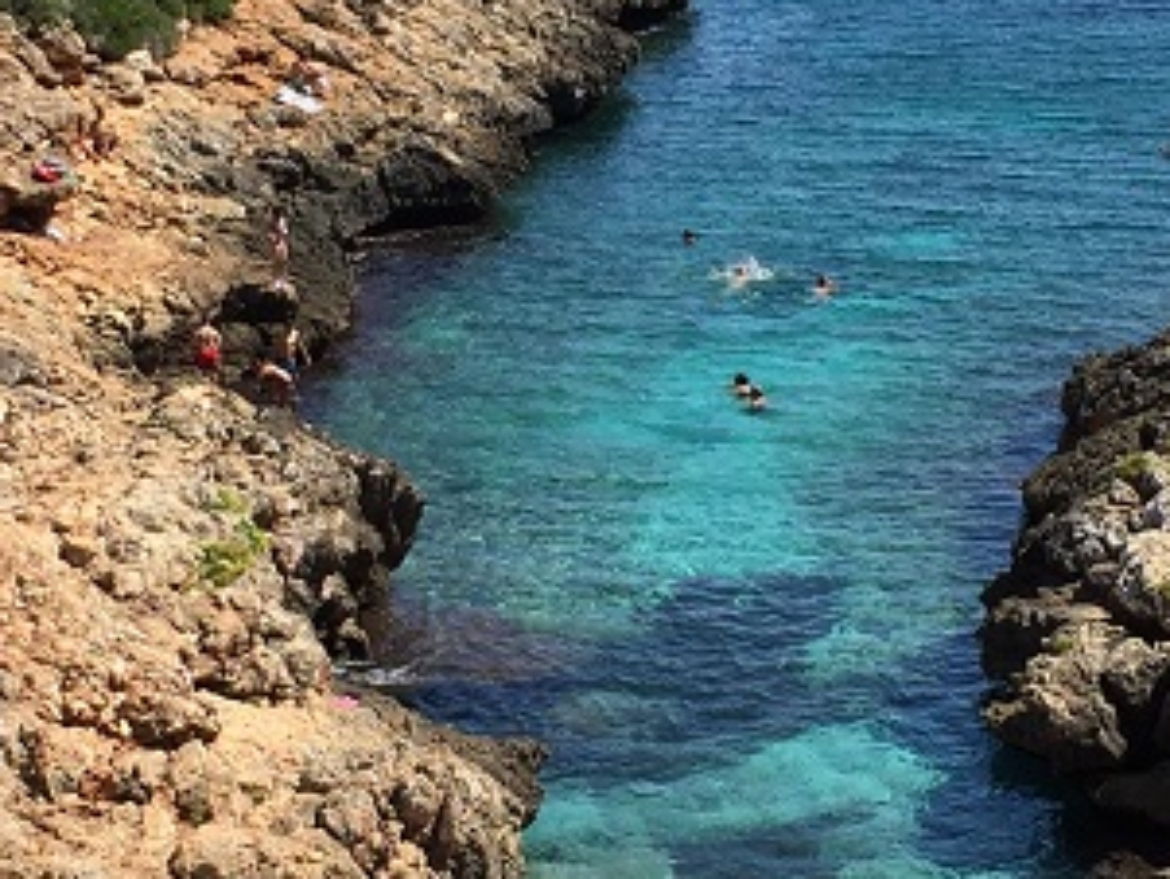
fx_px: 3719
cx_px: 791
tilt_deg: -12.5
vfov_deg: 13.5
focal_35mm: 110
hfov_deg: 17.8
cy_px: 492
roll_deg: -0.8
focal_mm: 4.15
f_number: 2.2
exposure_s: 1/1980
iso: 32
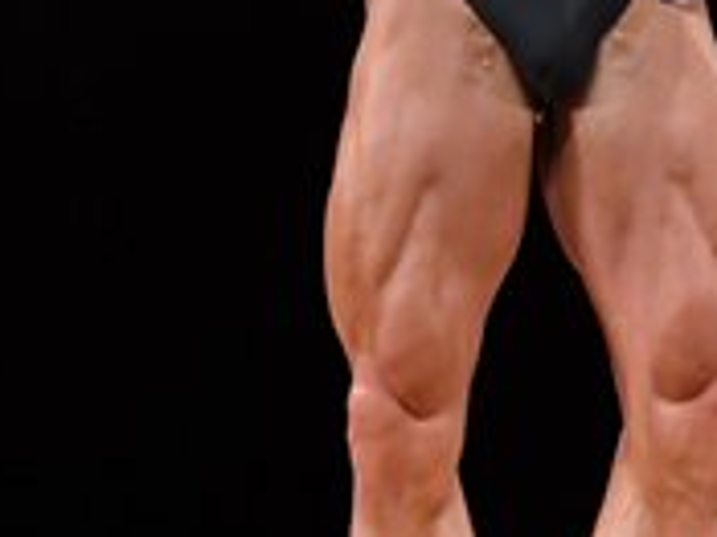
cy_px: 8
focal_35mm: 1020
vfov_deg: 1.5
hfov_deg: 1.9
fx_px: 21113
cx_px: 608
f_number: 5.6
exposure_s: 1/400
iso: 4000
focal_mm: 160
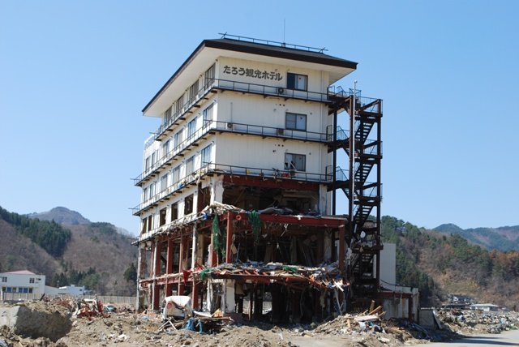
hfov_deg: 37.8
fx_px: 758
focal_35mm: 52
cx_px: 260
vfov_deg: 25.8
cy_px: 174
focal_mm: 35
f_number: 7.1
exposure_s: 1/200
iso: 100
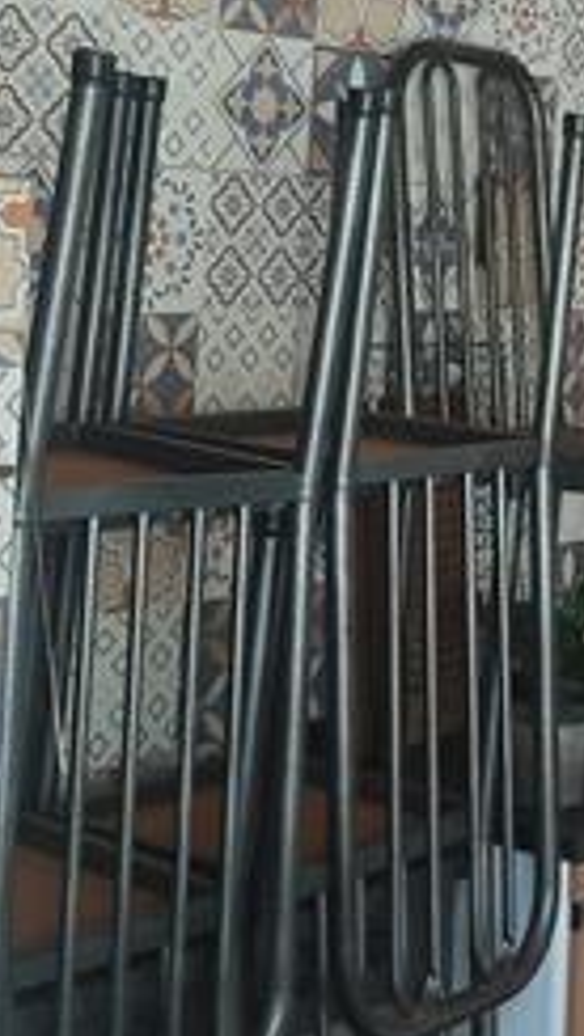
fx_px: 2035
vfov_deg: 27.5
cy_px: 101
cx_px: 662
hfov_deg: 15.8
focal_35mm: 74
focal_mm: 4.74
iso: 417
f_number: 1.79
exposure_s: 1/30
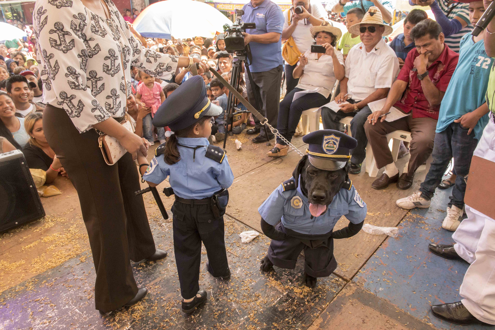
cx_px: 248
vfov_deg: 53.2
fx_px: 330
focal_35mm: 24
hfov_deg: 73.7
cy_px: 165
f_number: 9
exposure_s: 1/400
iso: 3200
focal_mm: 24
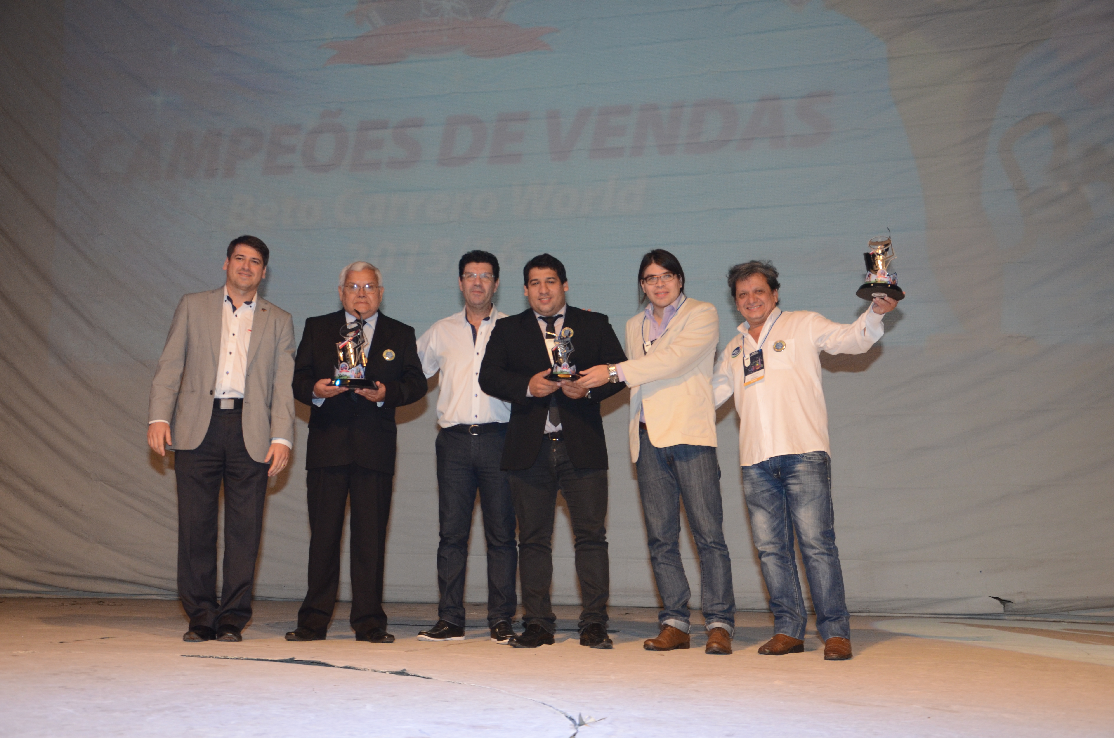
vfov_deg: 28.0
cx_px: 557
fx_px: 1482
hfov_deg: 41.2
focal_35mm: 48
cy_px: 369
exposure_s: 1/80
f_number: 5
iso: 800
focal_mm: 32
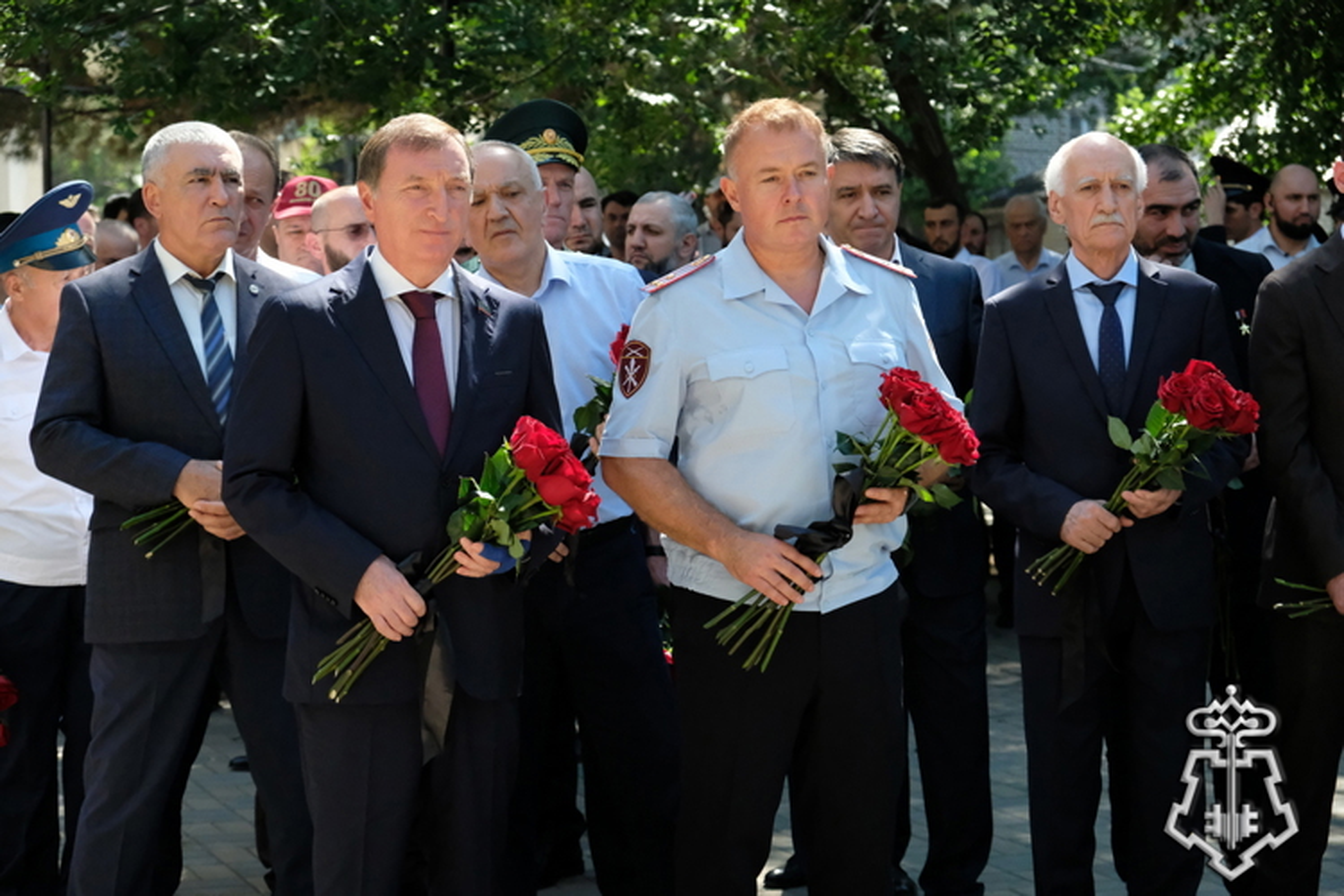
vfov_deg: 16.5
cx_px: 672
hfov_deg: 24.5
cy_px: 448
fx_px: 3098
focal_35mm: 83
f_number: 5
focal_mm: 55
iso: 8000
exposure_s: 1/8500
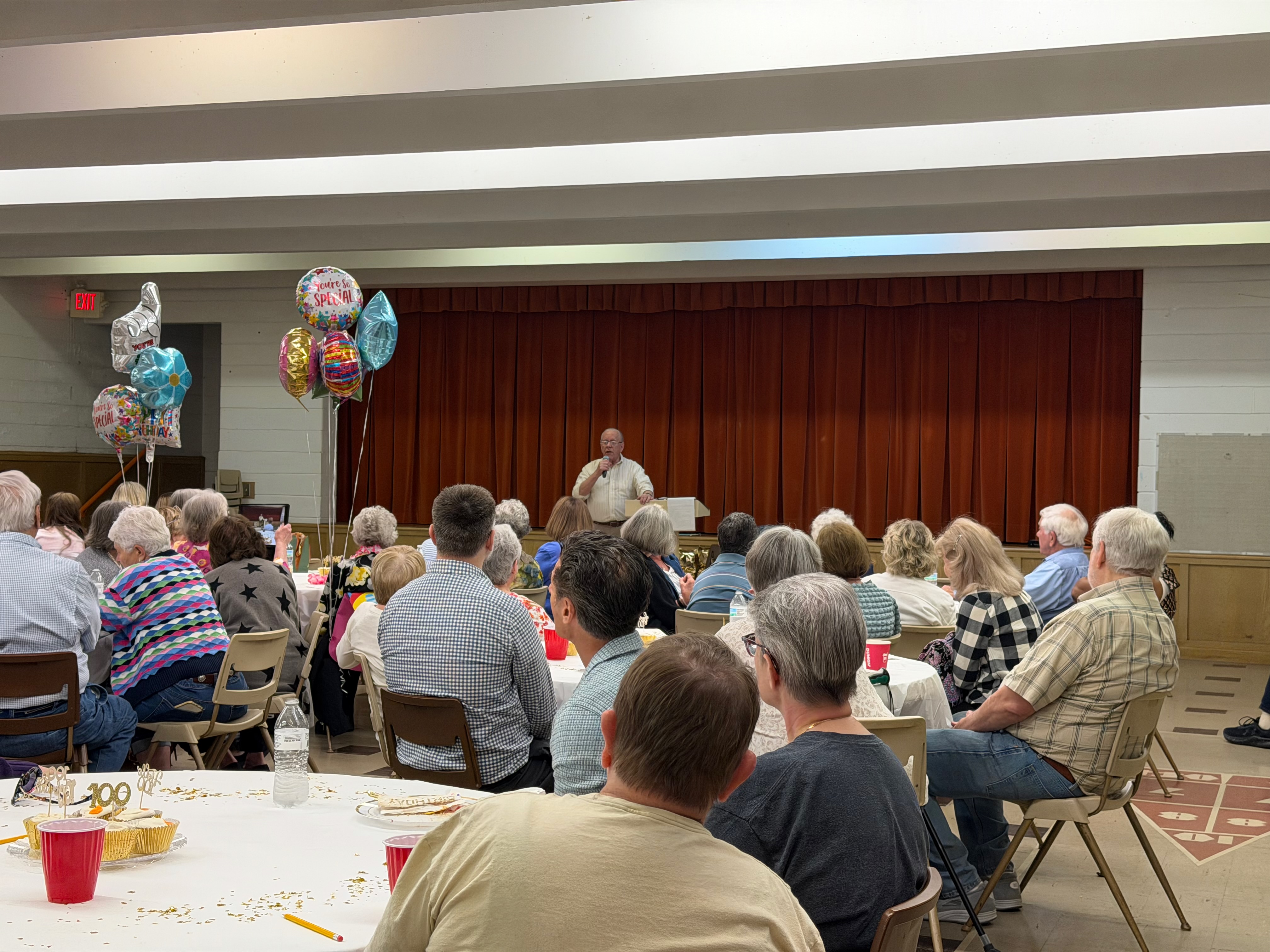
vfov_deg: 30.3
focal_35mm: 48
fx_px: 1761
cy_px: 476
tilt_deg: -0.4
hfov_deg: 39.7
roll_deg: -1.2
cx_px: 635
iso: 125
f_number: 1.78
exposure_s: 1/60
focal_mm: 6.76
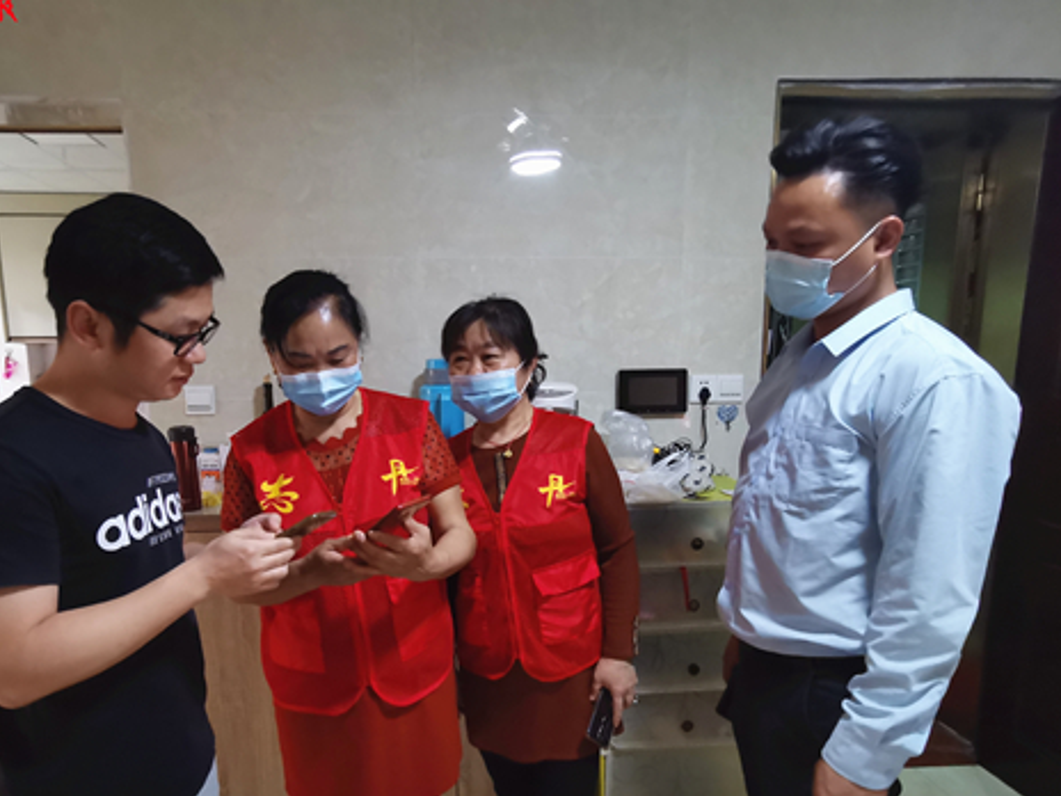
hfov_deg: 76.0
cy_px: 462
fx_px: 674
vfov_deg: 60.8
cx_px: 460
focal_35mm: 22
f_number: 2.2
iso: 640
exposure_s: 1/33.3
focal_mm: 2.26
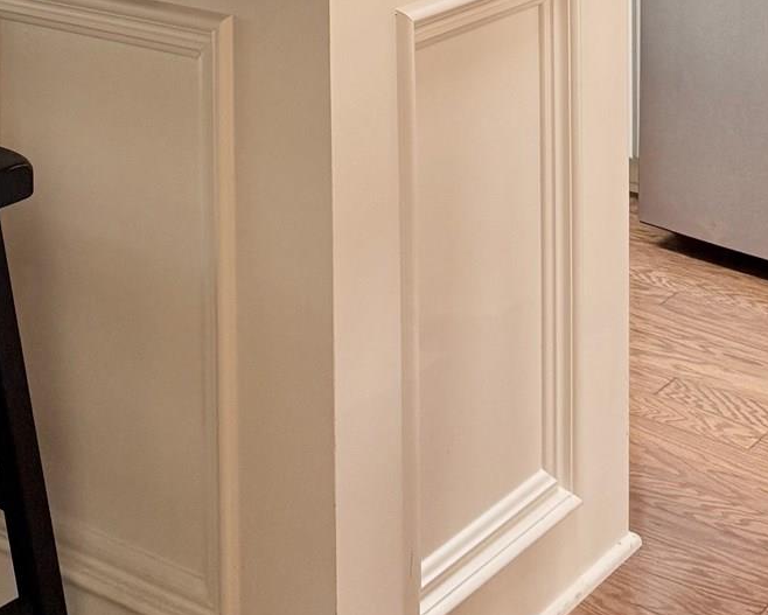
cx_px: 89
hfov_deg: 22.7
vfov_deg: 16.5
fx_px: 1865
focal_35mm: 82
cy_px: -396
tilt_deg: -0.9
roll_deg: +0.2
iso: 160
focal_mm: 6.76
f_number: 1.78
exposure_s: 1/60
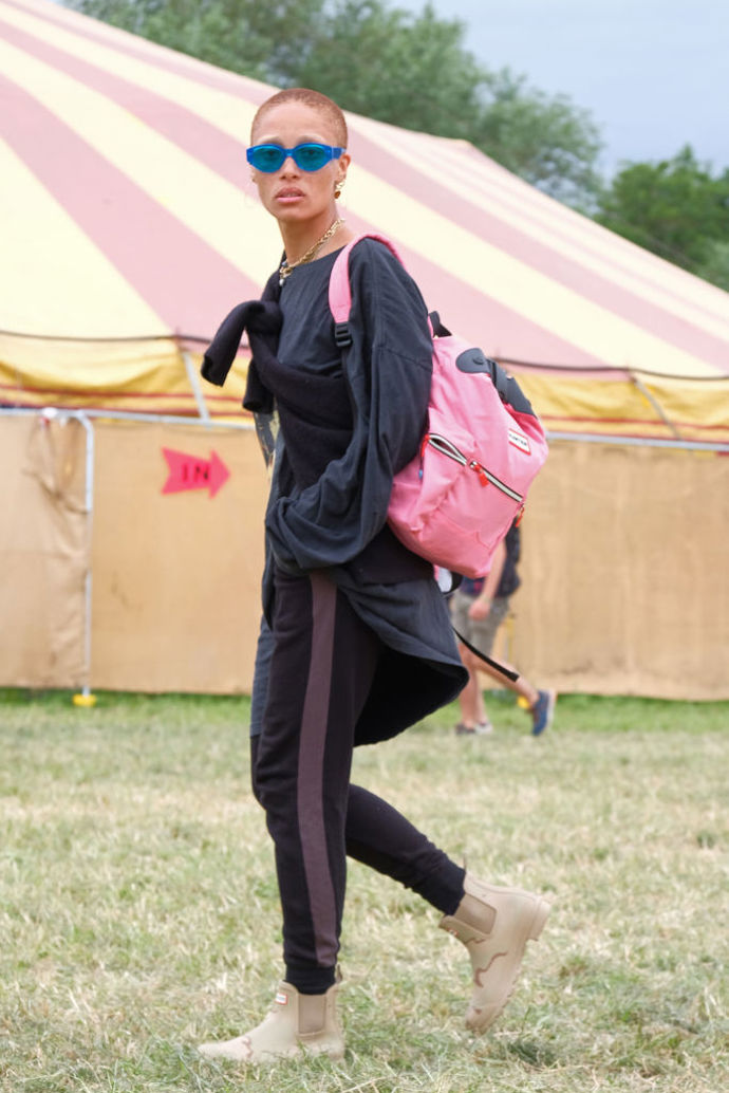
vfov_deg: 19.3
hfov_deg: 12.9
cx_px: 364
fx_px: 3217
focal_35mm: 106
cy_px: 546
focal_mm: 70.5
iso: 800
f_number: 5.6
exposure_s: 1/640
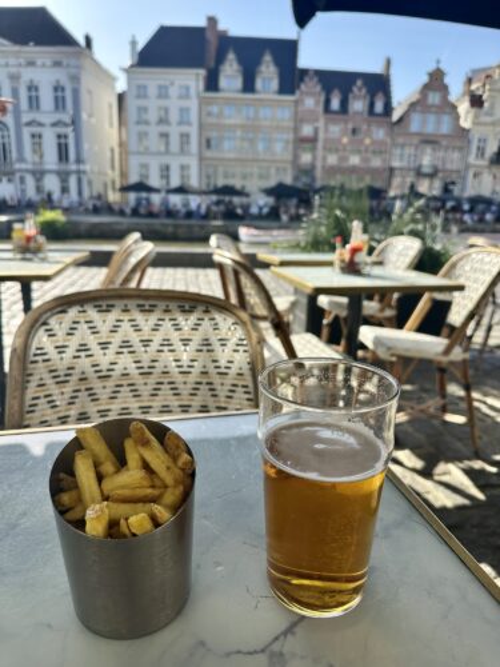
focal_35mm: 24
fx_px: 462
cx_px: 250
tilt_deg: -15.2
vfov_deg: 71.6
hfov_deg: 56.8
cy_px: 334
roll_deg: -2.9
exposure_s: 1/1495
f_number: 1.78
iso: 80
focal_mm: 6.86
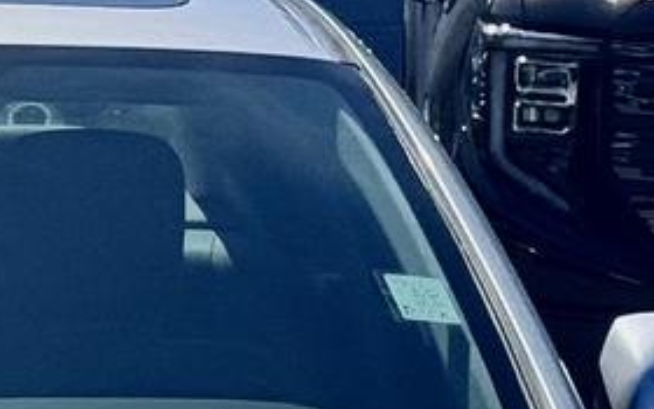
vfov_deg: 5.5
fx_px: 4153
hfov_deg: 8.9
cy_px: 855
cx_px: -201
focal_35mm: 233
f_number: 1.78
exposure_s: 1/7937
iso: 64
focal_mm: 6.76
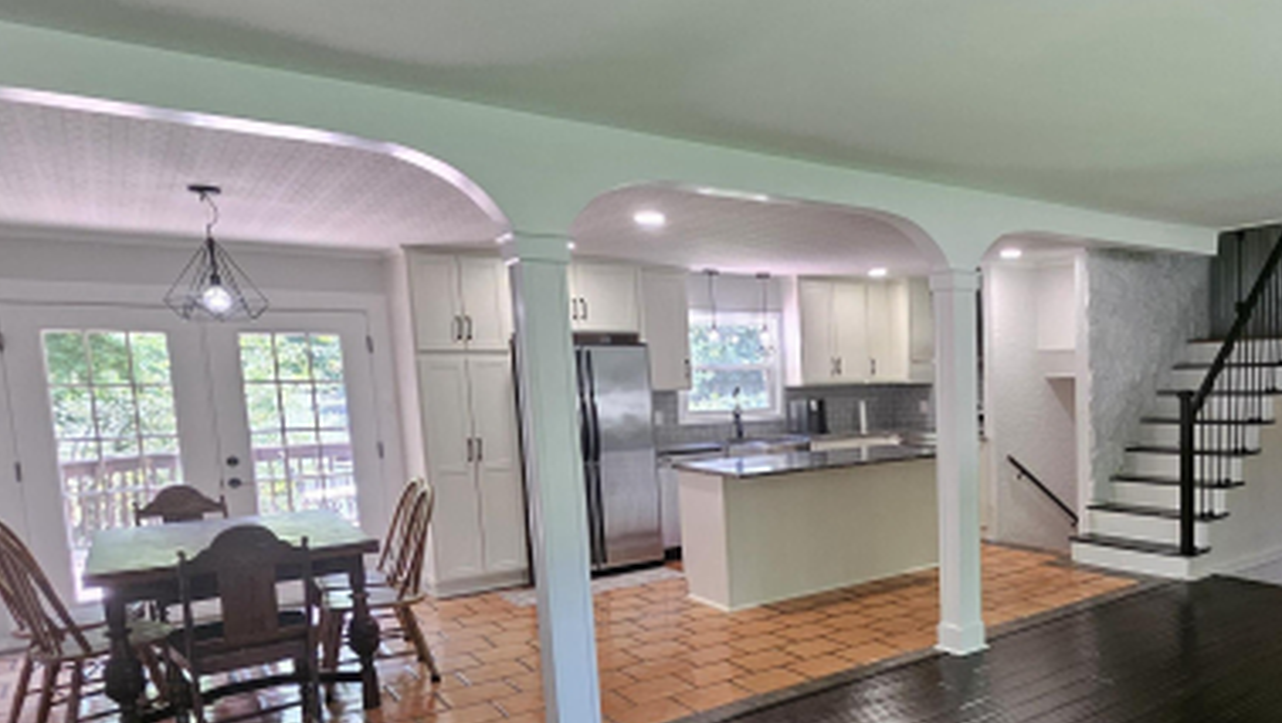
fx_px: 850
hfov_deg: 69.0
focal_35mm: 25
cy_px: 489
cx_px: 968
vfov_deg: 45.3
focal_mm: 1.74
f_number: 2.2
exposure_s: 1/60
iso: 200
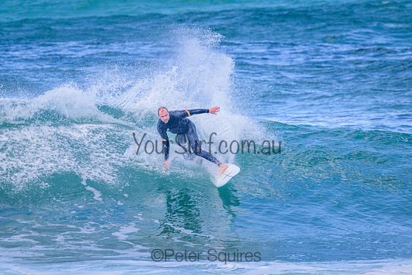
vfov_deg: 1.7
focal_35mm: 800
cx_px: 206
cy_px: 138
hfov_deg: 2.6
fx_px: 9157
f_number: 11
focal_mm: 800
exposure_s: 1/1600
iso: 2200
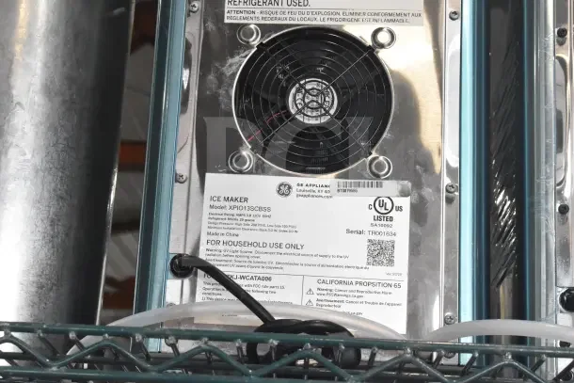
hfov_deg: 24.6
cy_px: 192
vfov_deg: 16.6
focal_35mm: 82
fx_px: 1316
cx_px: 287
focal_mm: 55
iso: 6400
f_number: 10
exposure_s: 1/400
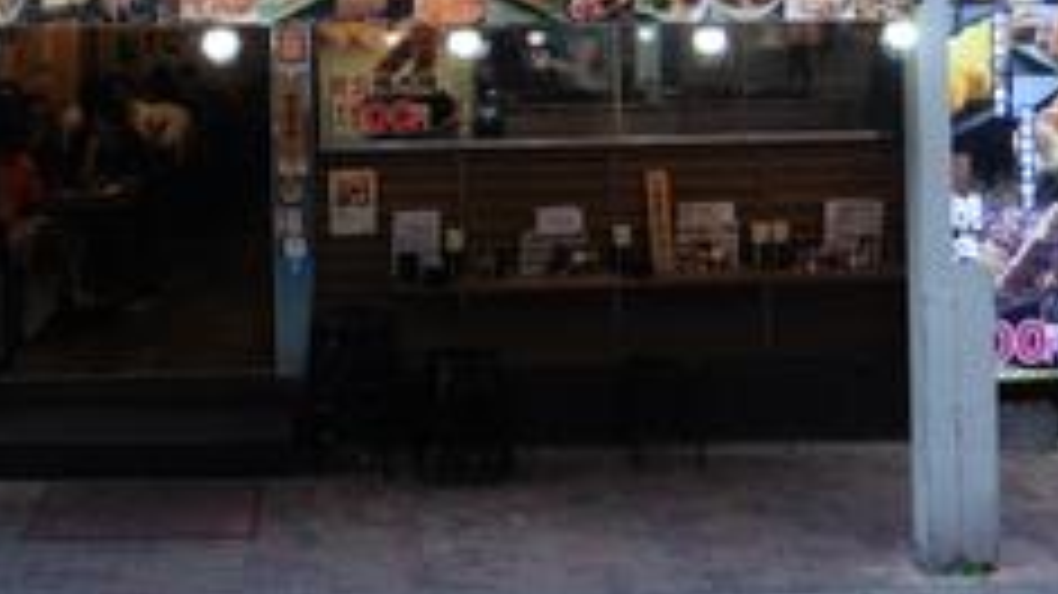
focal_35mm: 50
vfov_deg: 23.1
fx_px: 1402
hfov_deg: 41.1
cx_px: 405
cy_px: 18
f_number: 3.6
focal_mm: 5.4
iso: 100
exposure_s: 1/50
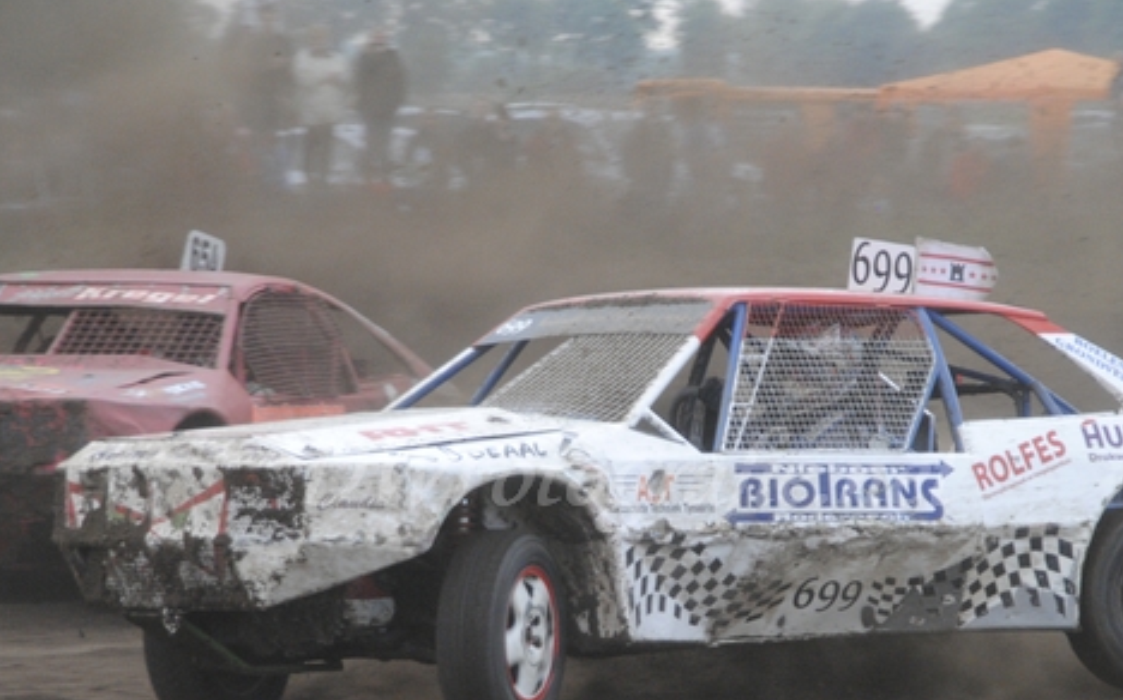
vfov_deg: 5.0
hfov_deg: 8.0
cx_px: 621
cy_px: 475
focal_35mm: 262
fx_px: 8006
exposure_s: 1/400
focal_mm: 125
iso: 800
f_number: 5.6
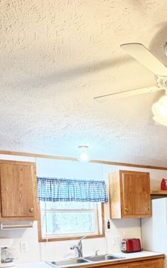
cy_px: 229
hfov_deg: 32.3
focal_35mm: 37
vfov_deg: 48.5
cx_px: 157
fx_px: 270
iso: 320
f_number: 2.2
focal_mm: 2.22
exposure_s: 1/60
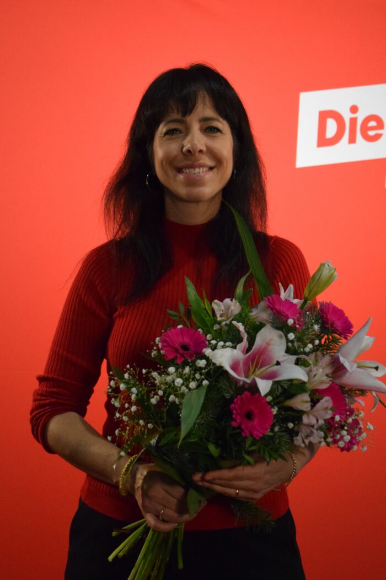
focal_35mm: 60
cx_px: 193
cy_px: 290
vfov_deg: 33.4
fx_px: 965
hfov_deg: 22.6
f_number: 4.2
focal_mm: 40
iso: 3200
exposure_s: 1/320
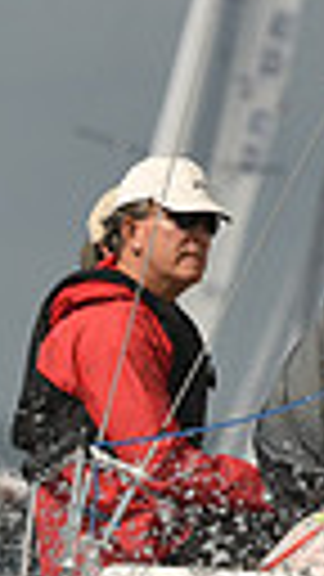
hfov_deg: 0.6
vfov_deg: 1.1
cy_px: 614
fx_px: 28927
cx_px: -968
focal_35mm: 1894
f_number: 10
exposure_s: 1/1250
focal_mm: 400
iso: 320
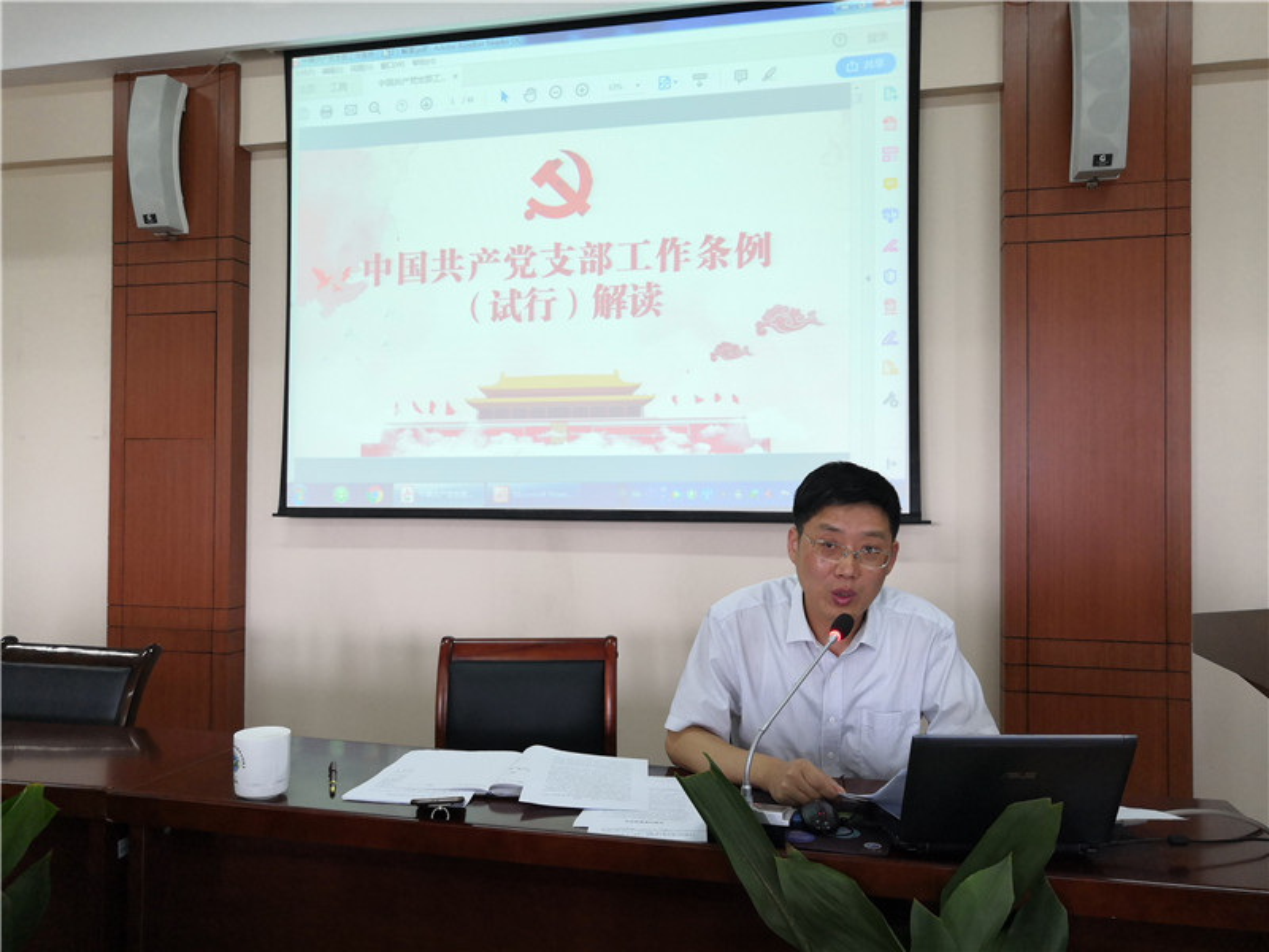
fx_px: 990
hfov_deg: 65.3
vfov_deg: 51.4
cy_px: 476
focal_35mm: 27
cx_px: 634
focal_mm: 3.95
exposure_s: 1/50
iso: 160
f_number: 1.8
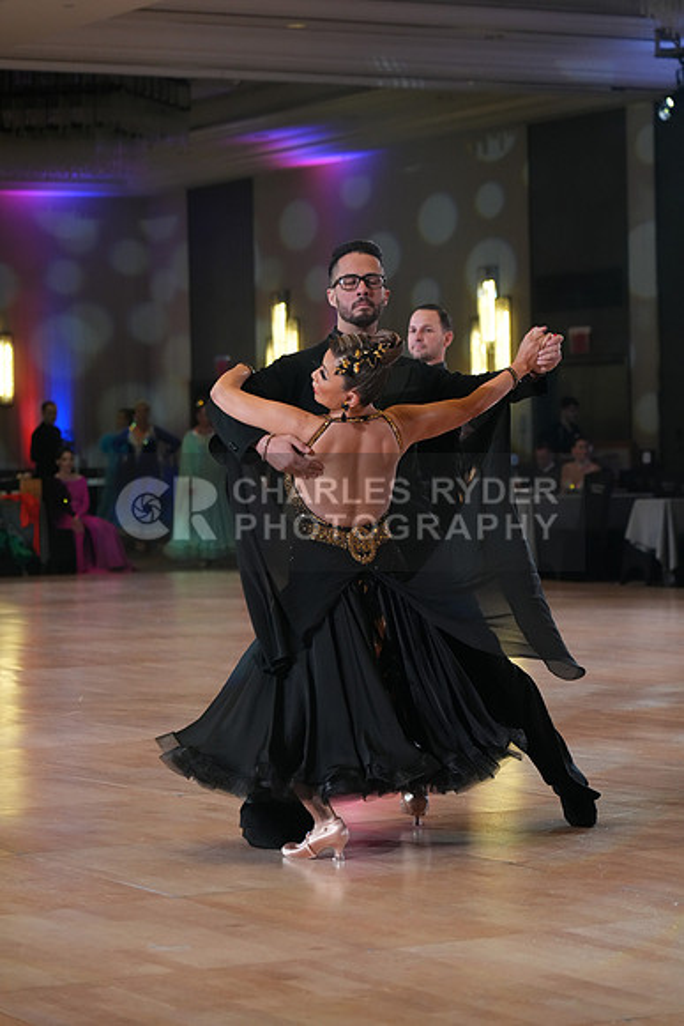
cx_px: 342
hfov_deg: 13.0
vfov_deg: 19.5
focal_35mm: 105
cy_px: 513
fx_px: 2990
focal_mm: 105
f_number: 4.5
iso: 3200
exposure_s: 1/500
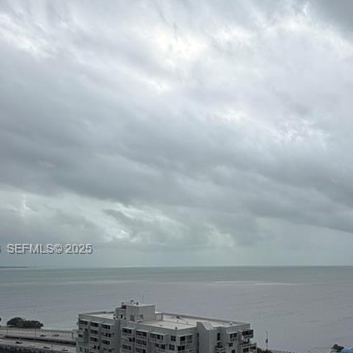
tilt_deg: +3.1
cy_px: 250
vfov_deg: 46.1
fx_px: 404
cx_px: 312
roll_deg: -0.2
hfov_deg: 43.5
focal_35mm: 35
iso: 20
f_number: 2.2
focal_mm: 2.22
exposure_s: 1/1105
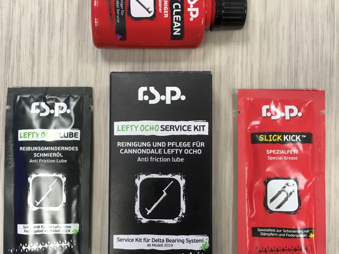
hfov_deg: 48.9
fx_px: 372
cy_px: 131
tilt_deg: -88.3
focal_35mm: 38
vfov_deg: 37.7
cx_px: 149
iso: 40
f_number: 2.2
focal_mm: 4.15
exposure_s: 1/33
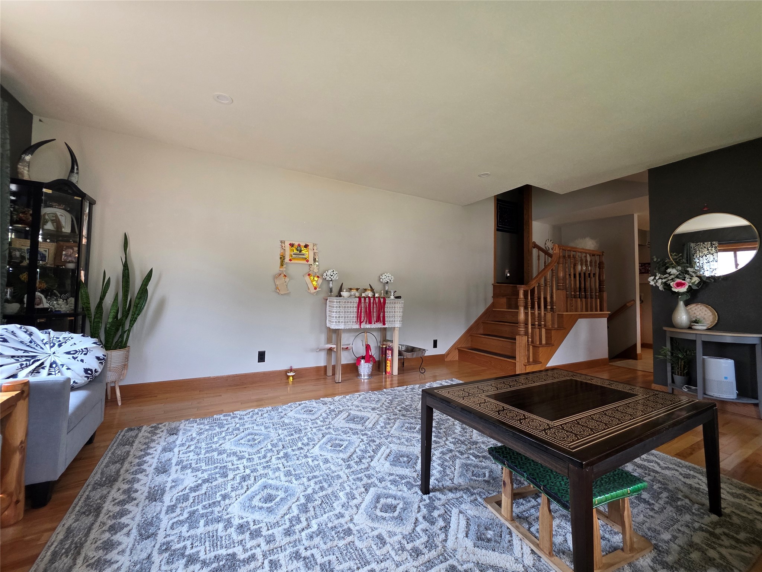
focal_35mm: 13
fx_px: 286
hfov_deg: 106.2
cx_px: 381
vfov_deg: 89.9
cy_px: 286
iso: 250
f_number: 1.9
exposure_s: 1/120
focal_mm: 2.2
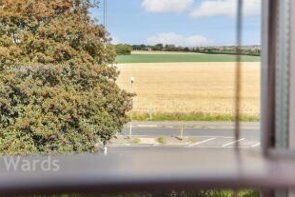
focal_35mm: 46
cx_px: 130
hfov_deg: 42.7
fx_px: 377
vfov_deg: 29.0
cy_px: 60
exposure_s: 1/250
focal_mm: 20
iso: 200
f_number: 8
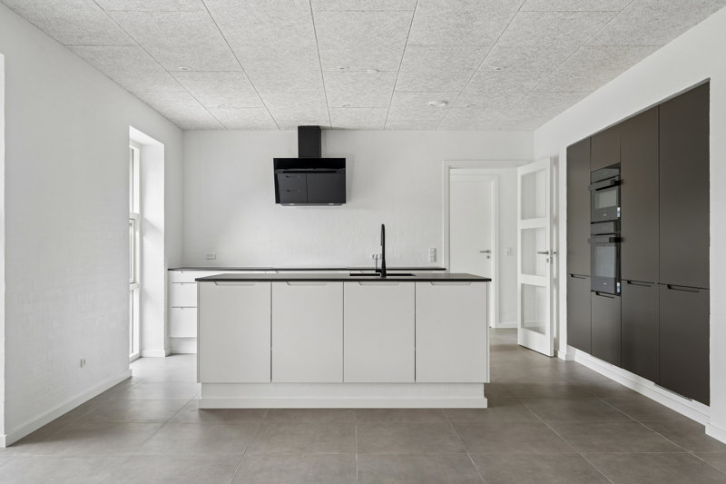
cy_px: 242
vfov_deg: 44.9
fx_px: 585
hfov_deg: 63.7
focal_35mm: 29
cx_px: 363
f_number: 7.1
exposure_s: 1/40
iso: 400
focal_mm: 29
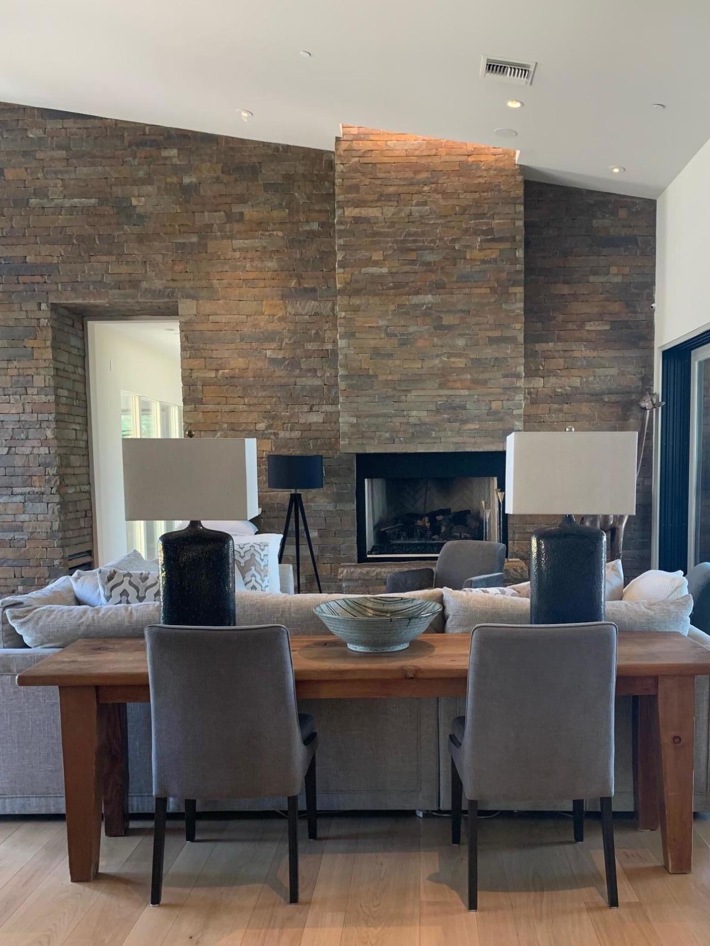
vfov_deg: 56.5
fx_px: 875
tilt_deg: -5.1
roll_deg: +0.8
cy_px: 552
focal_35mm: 32
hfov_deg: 44.1
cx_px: 403
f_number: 1.8
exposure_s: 1/60
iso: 125
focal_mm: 4.25
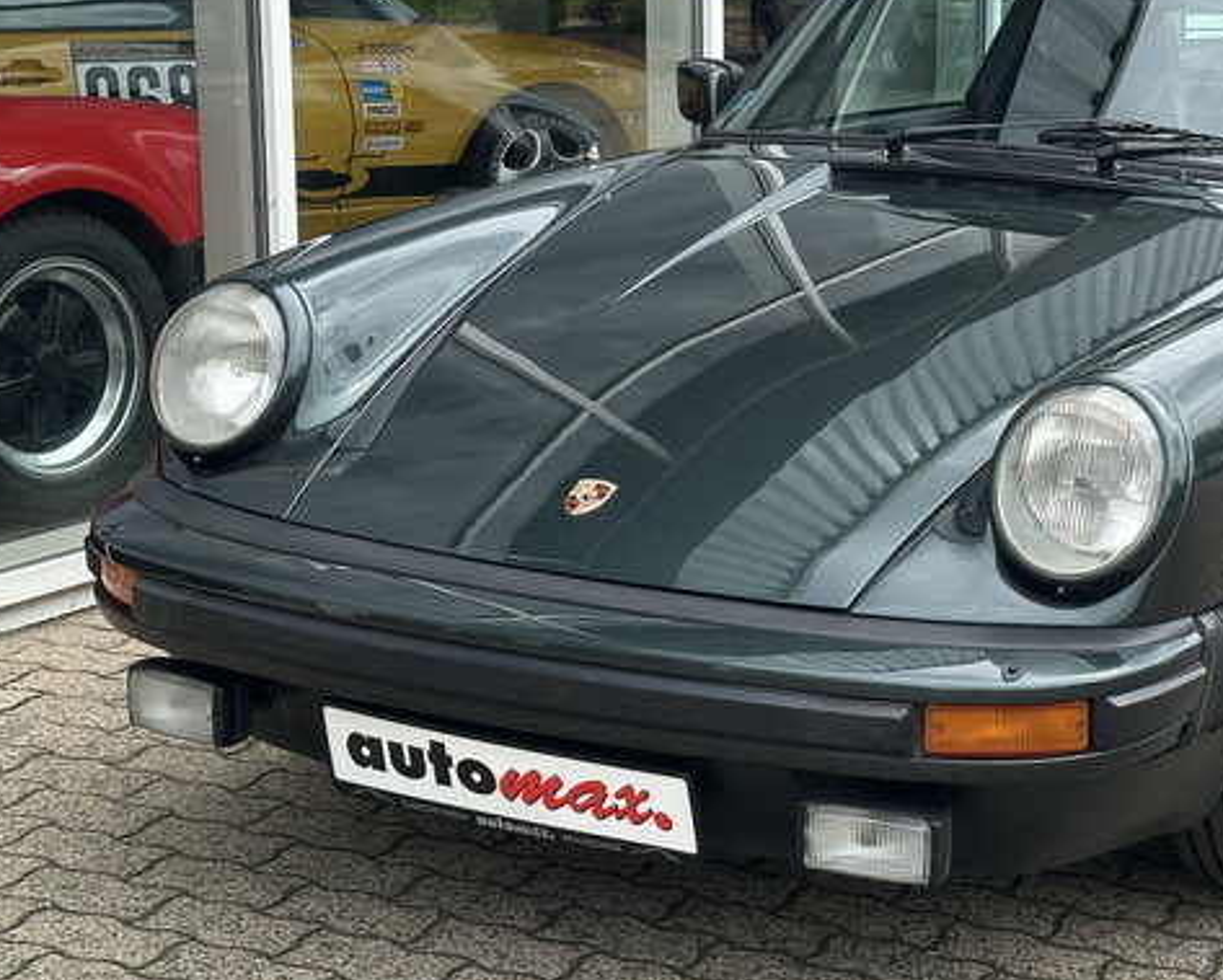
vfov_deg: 20.2
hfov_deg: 24.7
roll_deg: -0.8
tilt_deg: -10.0
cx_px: 952
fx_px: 2753
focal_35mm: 76
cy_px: 419
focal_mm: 6.86
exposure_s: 1/1475
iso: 64
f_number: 1.78
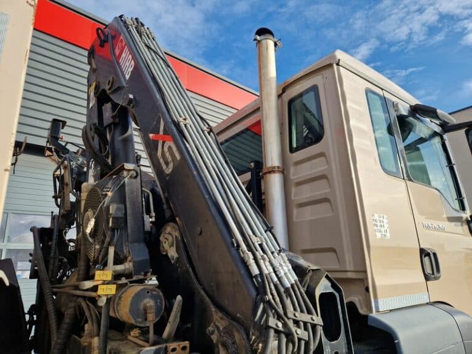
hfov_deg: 73.9
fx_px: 314
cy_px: 177
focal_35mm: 23
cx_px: 236
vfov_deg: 58.9
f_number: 1.8
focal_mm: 5.4
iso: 50
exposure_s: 1/812
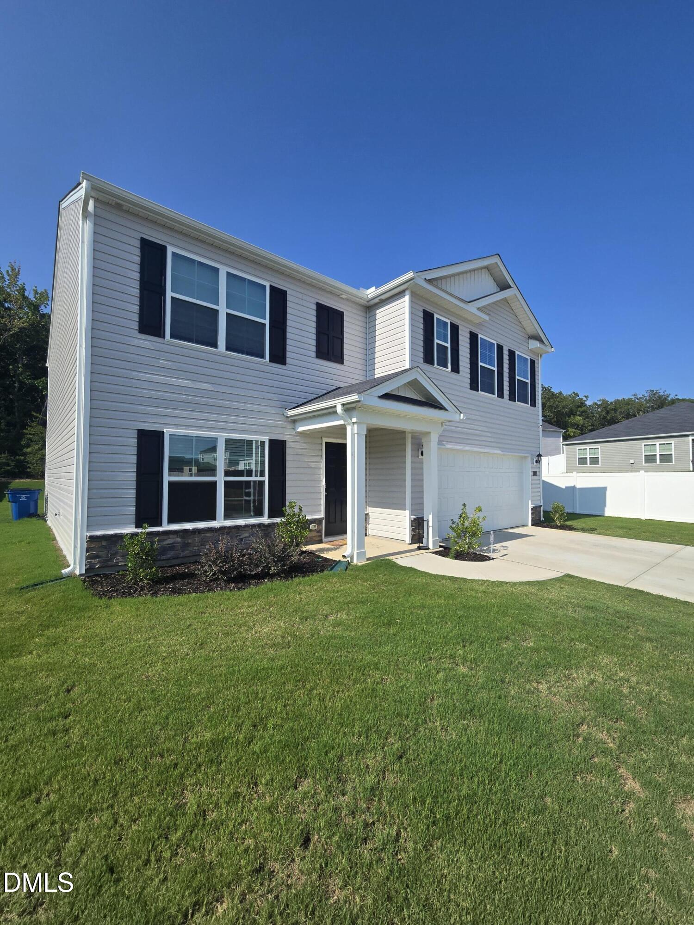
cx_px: 347
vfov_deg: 106.2
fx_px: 348
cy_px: 462
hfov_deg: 89.9
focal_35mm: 13
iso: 50
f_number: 2.2
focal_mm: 2.2
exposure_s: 1/2517
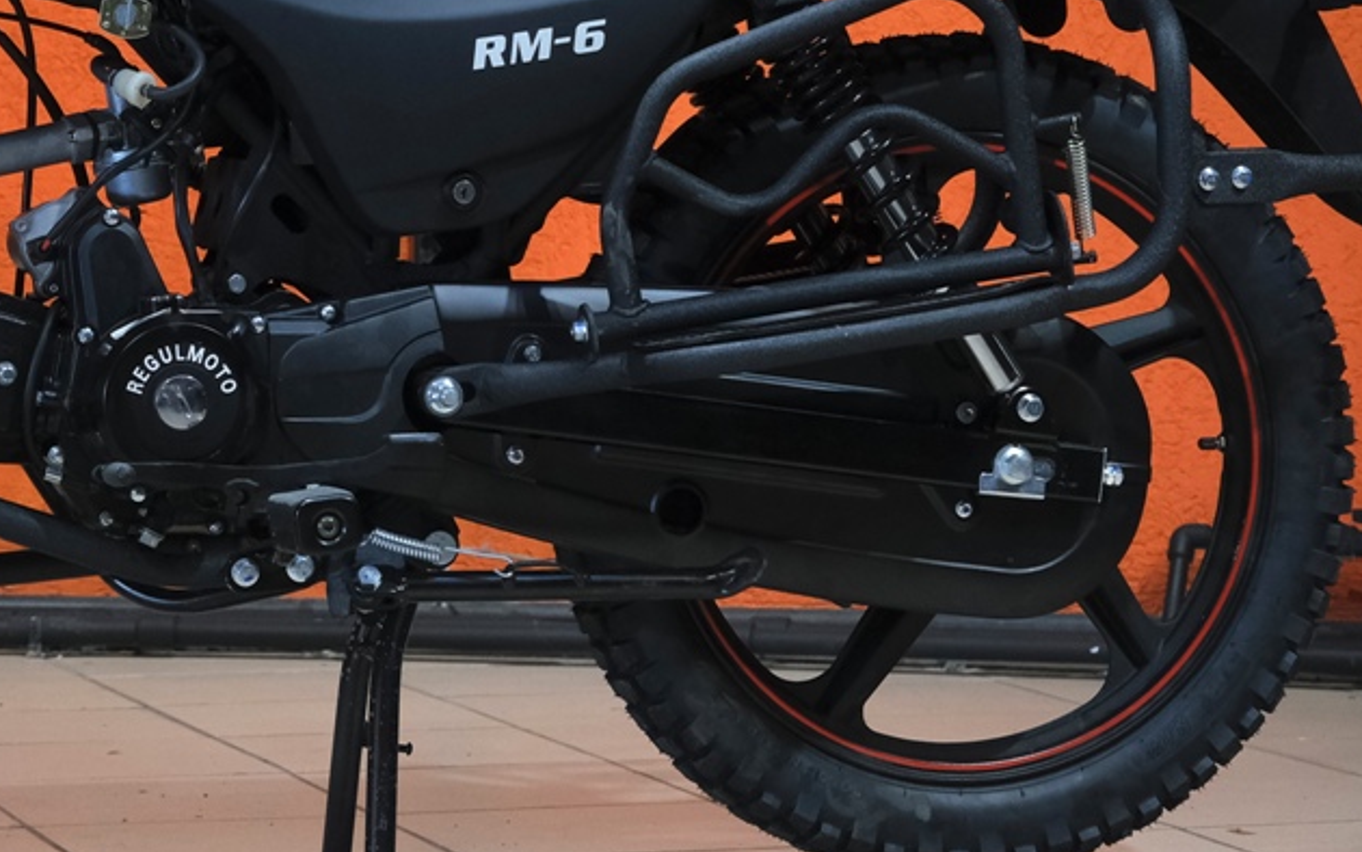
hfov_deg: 15.6
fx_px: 4901
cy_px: -96
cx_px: 106
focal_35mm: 132
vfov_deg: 9.8
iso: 1600
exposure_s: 1/100
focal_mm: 34.2
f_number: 4.5
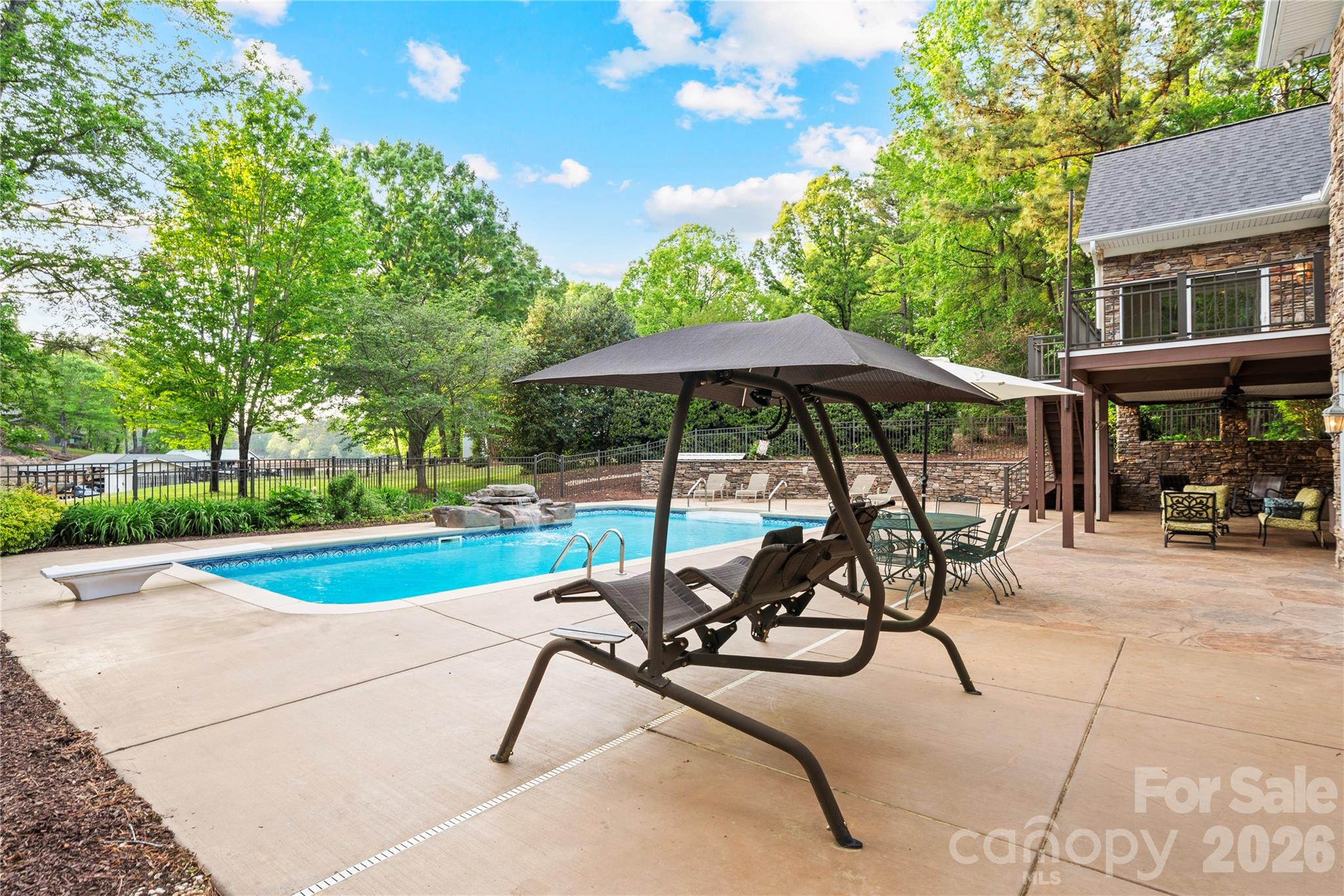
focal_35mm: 17
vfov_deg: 70.4
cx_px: 672
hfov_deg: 93.3
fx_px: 635
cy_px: 448
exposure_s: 1/3
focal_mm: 17
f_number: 9
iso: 100
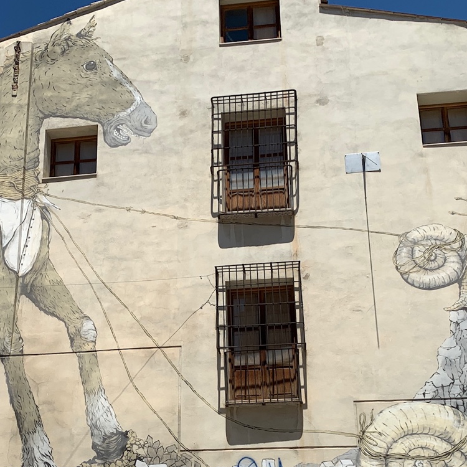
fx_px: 748
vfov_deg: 34.1
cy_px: 340
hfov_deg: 34.6
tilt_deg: +18.0
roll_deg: +0.5
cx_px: 209
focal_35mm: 49
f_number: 1.8
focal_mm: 4.25
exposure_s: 1/4274
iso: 25
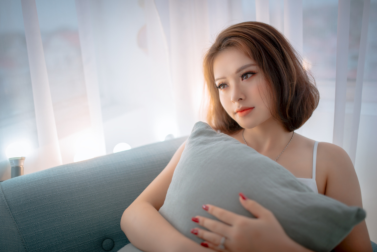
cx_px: 188
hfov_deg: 54.4
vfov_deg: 37.9
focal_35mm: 35
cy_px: 126
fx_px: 367
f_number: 1.6
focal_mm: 35
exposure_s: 1/125
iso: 100
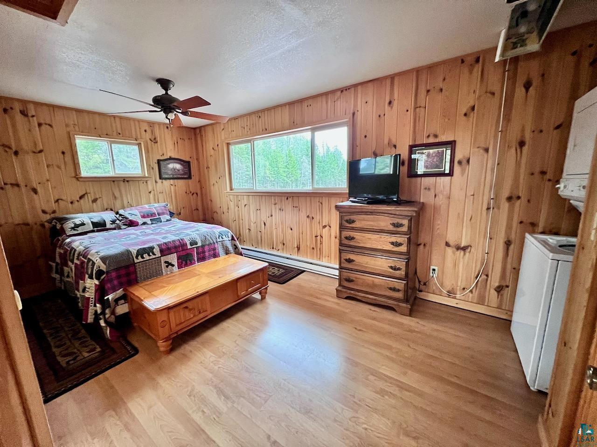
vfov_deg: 89.9
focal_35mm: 13
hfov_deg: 106.2
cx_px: 298
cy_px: 224
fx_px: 224
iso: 800
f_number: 1.8
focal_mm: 1.57
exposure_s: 1/60
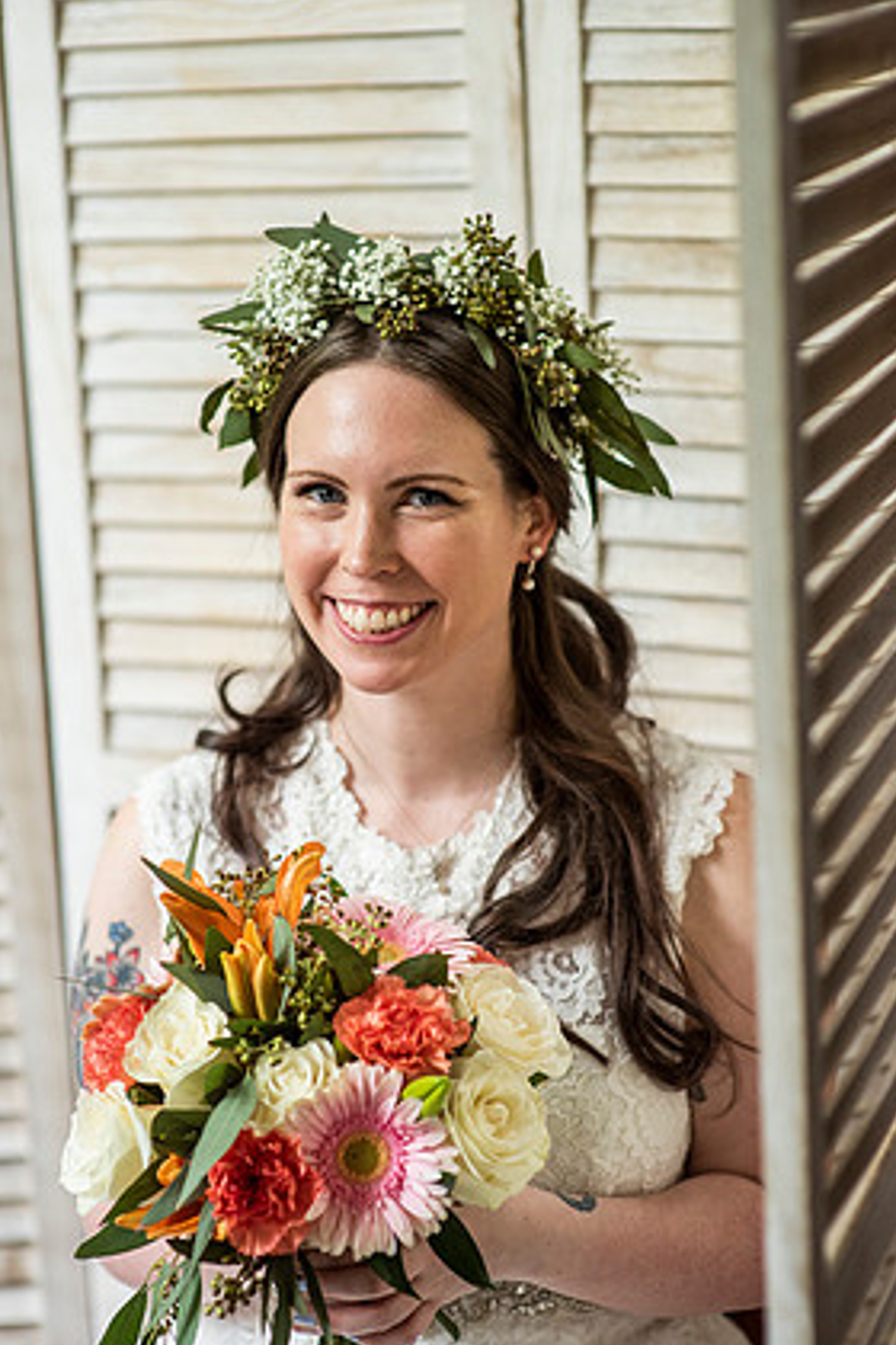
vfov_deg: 22.4
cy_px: 711
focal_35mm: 91
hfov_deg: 15.0
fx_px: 3397
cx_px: 422
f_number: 2.5
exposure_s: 1/640
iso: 1600
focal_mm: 85
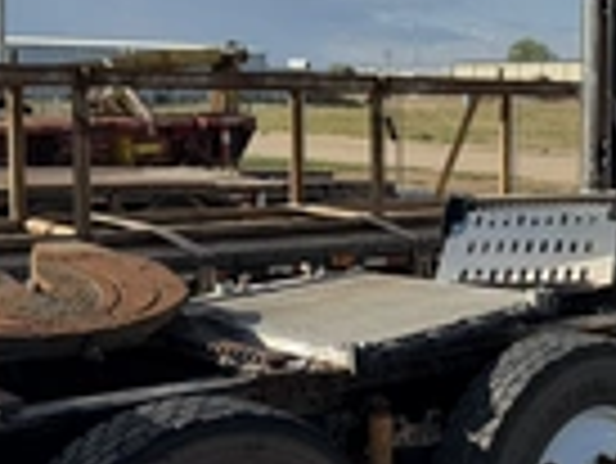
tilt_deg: -1.8
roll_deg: +0.6
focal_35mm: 70
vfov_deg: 21.0
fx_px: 1247
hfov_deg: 26.9
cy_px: 225
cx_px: 544
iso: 80
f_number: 1.78
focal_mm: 6.76
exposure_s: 1/4673
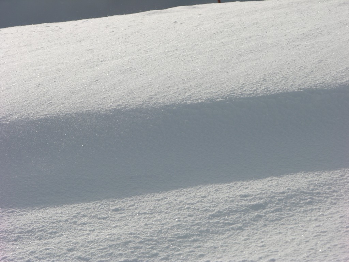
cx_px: 174
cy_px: 131
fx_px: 1613
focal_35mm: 160
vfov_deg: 9.3
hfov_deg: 12.3
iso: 50
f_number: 7
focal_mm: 41.1
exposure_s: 1/510
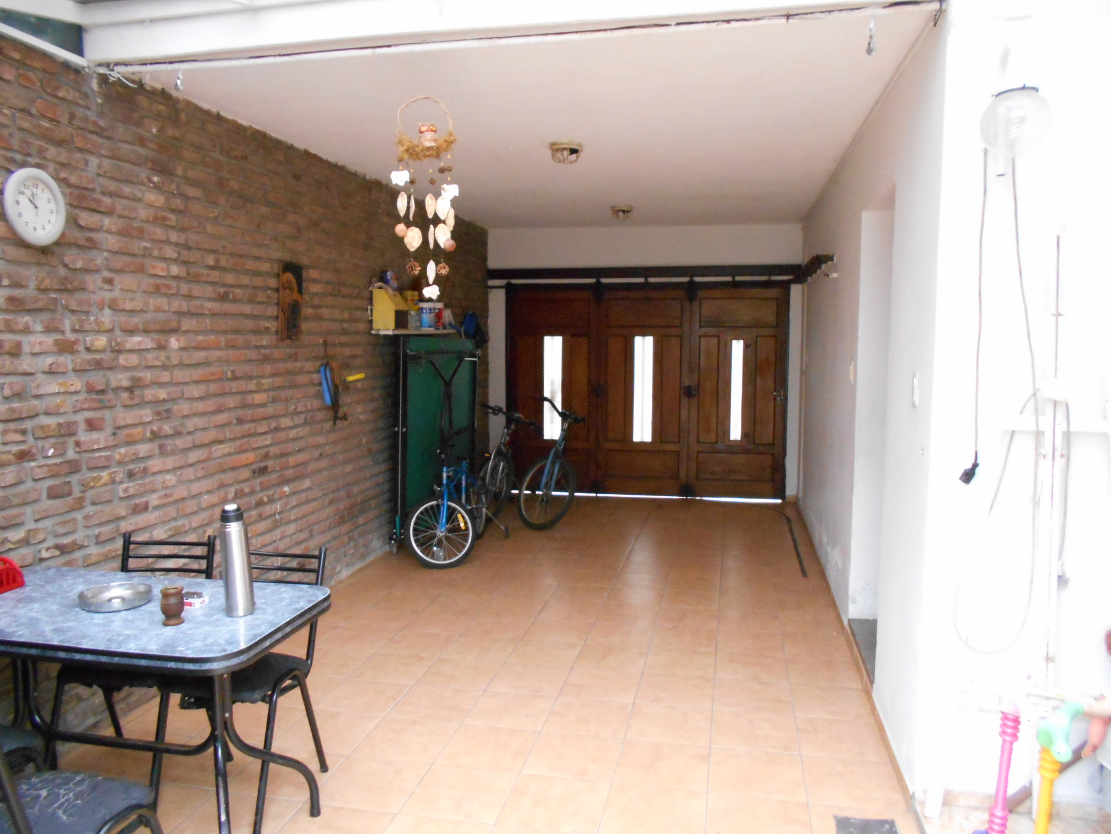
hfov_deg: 67.3
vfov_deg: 53.1
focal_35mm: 26
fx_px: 834
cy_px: 417
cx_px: 556
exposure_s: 1/160
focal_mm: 4.6
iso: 800
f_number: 3.2
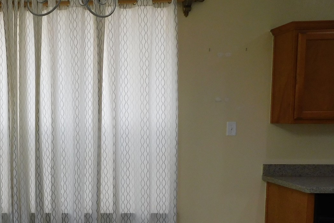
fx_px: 436
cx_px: 13
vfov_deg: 28.4
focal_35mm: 47
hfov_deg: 38.1
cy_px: 158
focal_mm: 4
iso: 125
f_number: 3
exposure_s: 1/60
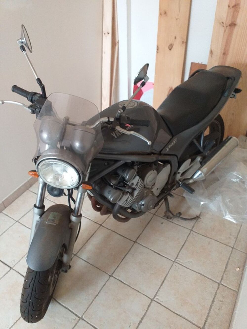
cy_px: 164
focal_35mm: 26
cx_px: 124
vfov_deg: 67.3
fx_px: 247
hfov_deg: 53.1
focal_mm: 3.6
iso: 200
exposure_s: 1/33
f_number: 1.9
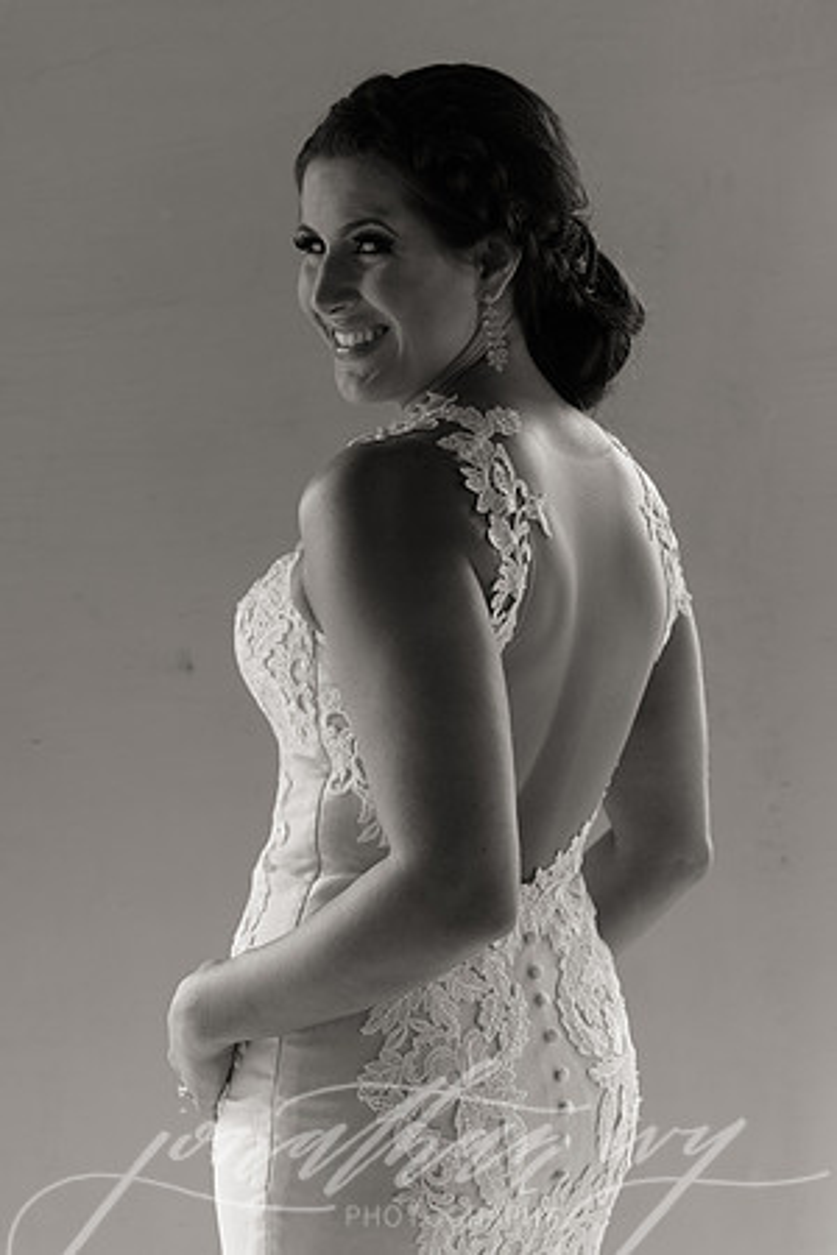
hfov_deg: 18.2
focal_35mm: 75
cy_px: 628
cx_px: 418
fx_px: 2615
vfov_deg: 27.0
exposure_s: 1/100
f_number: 2.8
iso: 125
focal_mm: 75
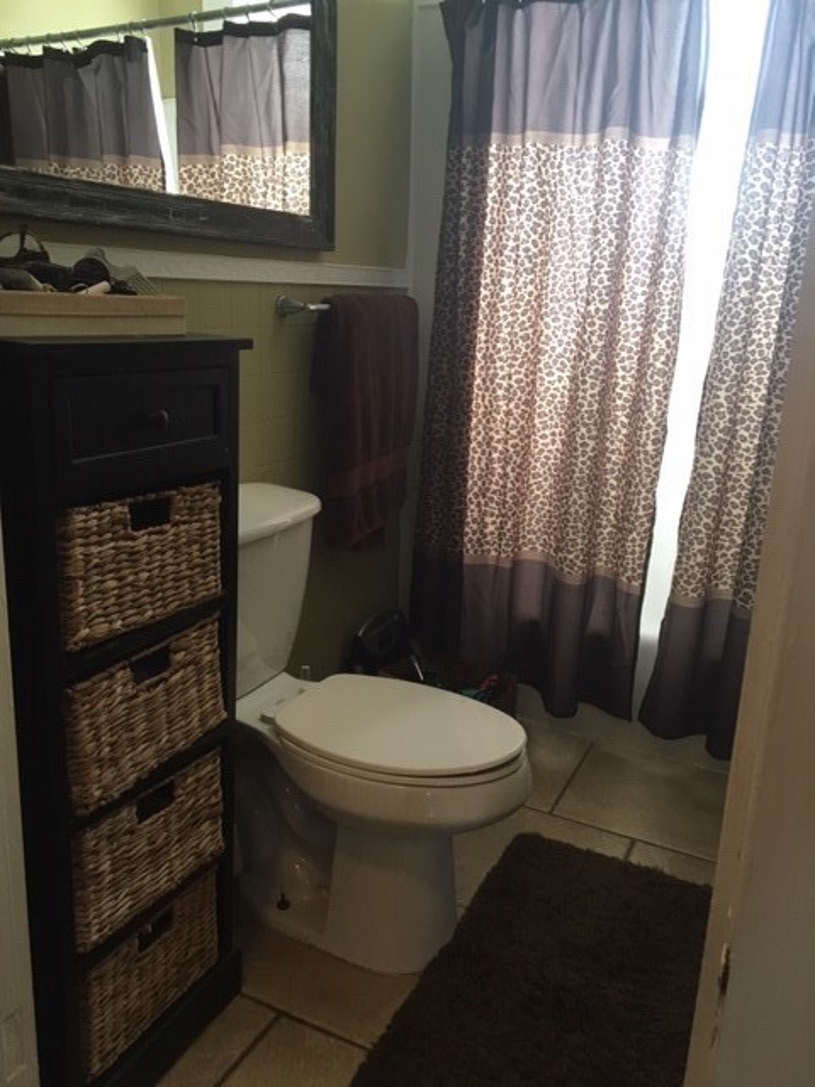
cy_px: 544
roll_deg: -1.6
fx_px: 910
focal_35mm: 29
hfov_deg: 48.2
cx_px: 408
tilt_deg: -16.2
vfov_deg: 61.7
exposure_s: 1/30
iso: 80
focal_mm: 4.15
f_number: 2.2
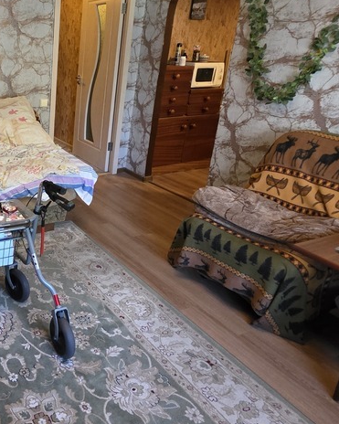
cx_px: 3
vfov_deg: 61.5
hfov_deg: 44.2
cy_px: 163
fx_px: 351
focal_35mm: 28
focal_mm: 2.2
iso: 800
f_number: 1.9
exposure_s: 1/50
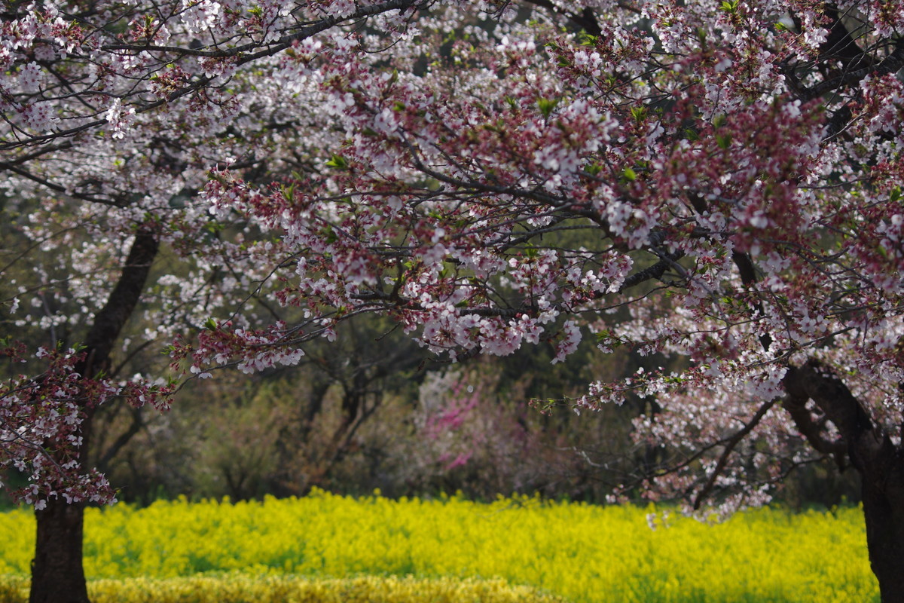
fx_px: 2360
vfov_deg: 14.6
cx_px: 452
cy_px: 302
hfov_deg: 21.7
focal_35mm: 94
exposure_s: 1/1000
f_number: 5.6
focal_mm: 62.5
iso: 200
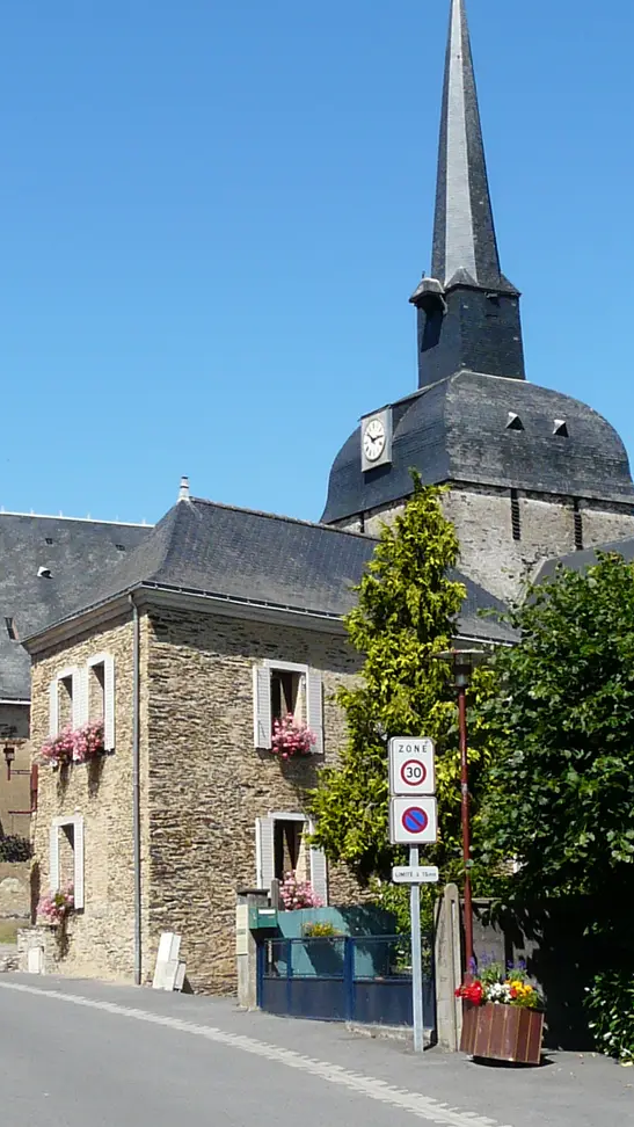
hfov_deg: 18.3
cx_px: 334
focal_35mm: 66
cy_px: 519
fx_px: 1972
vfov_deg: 31.9
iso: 100
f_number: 5.6
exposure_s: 1/400
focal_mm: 4.7
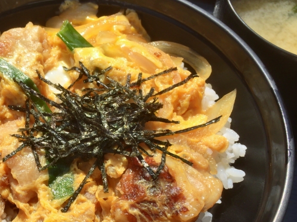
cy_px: 155
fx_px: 369
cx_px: 81
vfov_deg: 33.2
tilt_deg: -64.4
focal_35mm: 43
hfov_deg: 42.7
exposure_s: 1/1642
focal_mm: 4.15
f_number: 2.2
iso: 32
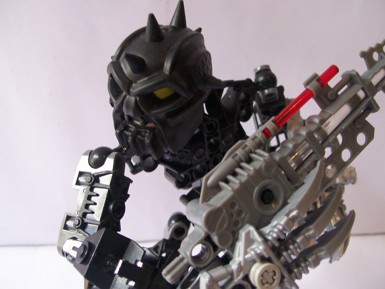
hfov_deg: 50.1
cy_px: 148
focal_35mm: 37
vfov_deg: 38.7
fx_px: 412
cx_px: 195
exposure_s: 1/32
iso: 102
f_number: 2.7
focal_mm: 6
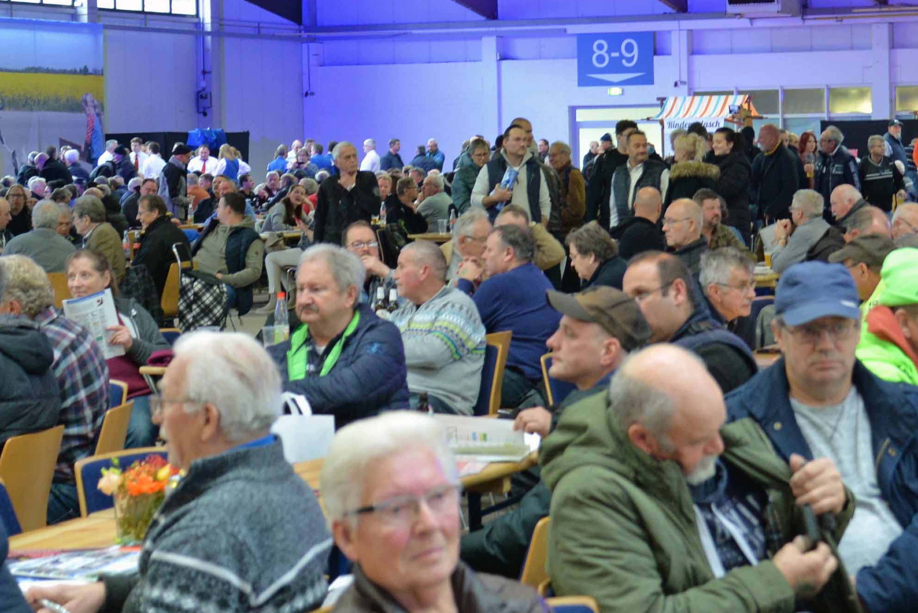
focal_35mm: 97
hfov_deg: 20.8
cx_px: 714
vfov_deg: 14.0
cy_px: 124
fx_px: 2474
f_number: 4
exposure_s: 1/30
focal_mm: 32
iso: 800
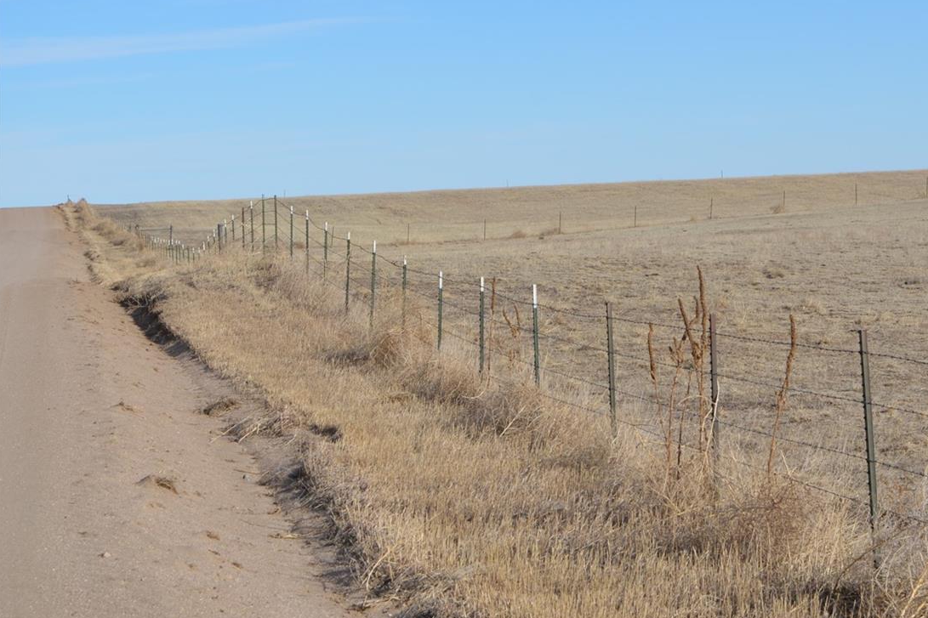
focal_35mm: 121
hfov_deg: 16.9
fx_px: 3112
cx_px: 676
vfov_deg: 11.3
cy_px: 228
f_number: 9
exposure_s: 1/320
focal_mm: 55
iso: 100
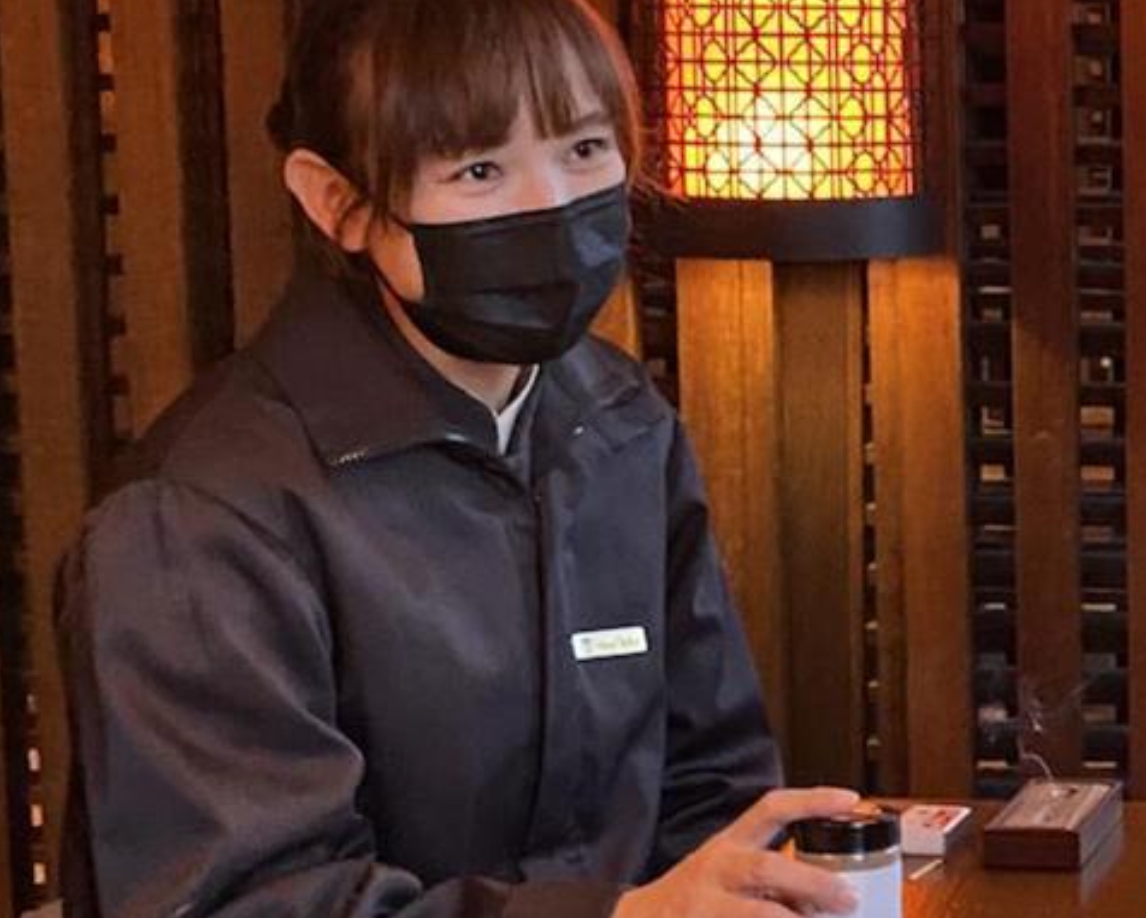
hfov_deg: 20.7
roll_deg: -0.2
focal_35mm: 86
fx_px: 2917
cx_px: 1386
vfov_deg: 17.9
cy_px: 431
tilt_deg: -7.7
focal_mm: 4.25
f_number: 1.8
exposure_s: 1/24
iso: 800
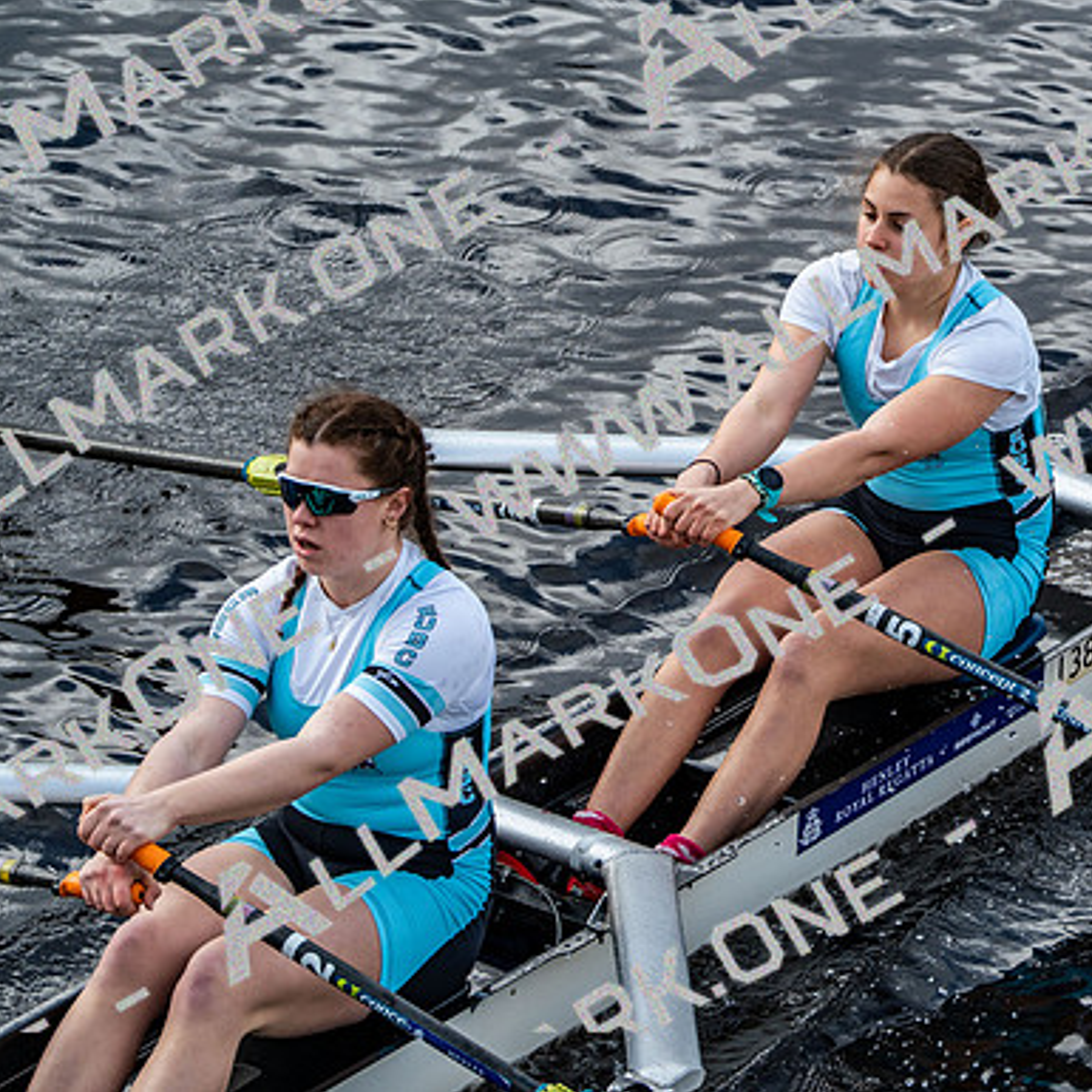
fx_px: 19665
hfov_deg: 3.2
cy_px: 546
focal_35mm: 551
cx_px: 794
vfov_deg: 3.2
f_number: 6.3
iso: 1000
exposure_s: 1/1250
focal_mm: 430
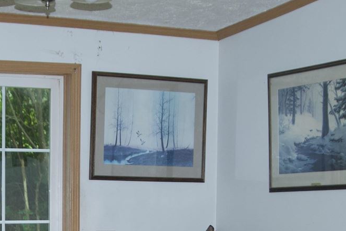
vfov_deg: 12.0
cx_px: 83
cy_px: 284
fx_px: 1077
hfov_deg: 18.1
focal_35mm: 112
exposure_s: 1/60
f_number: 3.5
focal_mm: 24
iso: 200
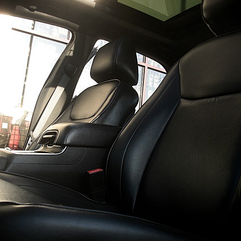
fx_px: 339
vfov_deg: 39.2
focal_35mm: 43
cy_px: 120
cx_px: 96
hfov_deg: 39.0
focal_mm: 6.3
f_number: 2.8
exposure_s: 1/80
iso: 50
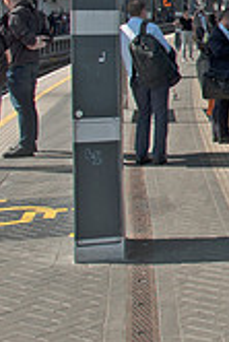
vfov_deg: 21.1
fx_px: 895
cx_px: 582
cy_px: 18
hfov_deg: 11.5
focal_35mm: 94
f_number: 8
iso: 200
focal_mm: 18
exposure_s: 1/250
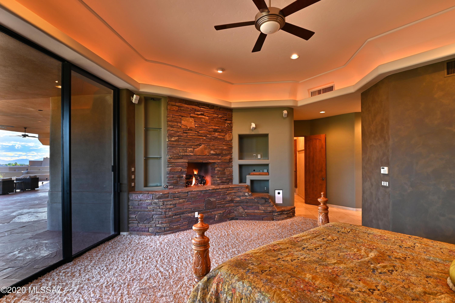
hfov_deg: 96.8
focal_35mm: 16
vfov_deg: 73.7
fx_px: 202
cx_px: 228
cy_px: 152
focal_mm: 16
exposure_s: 1/20
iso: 100
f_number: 9
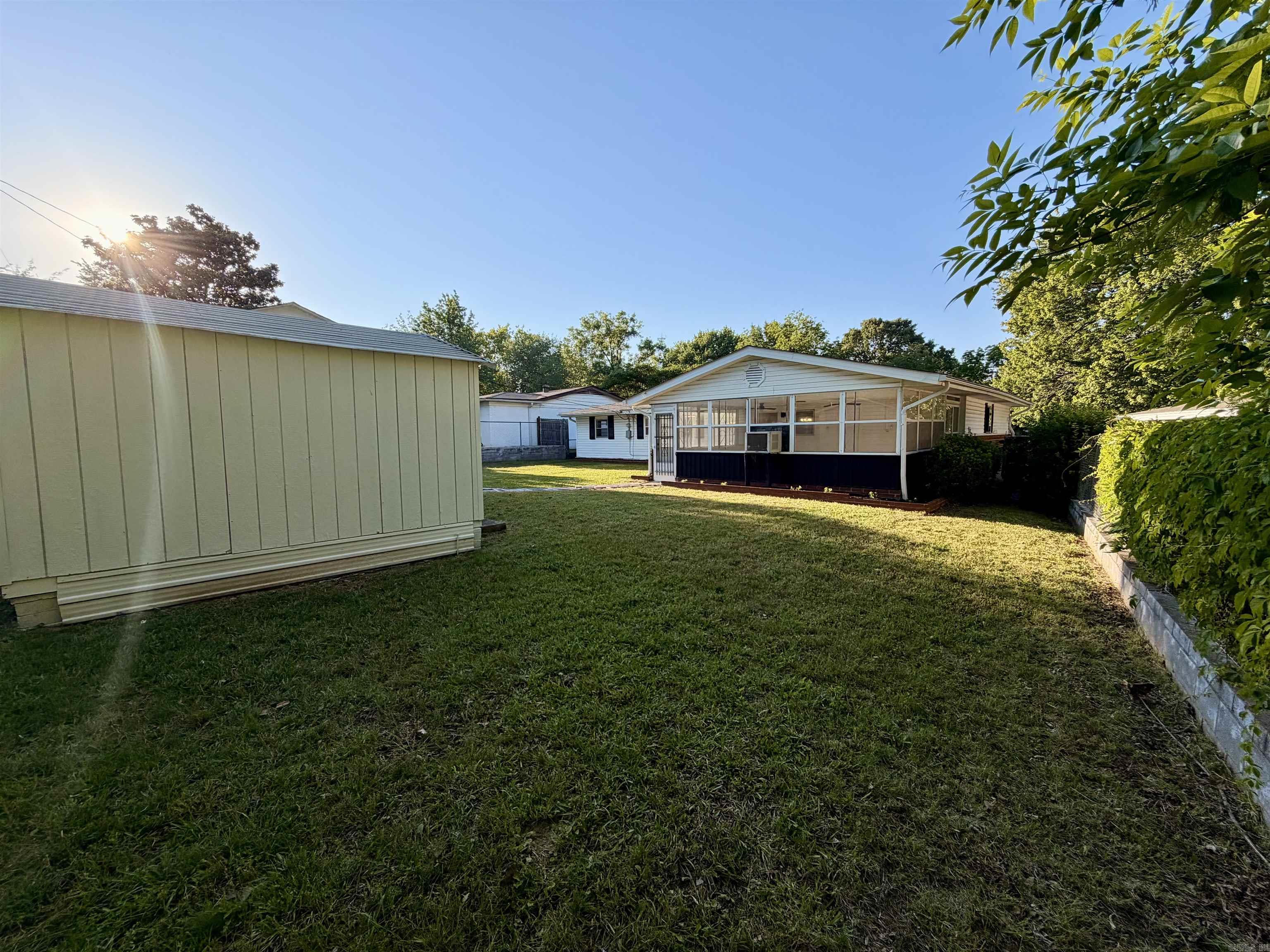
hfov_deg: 102.1
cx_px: 635
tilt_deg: -5.0
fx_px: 514
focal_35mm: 14
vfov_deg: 85.7
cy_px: 476
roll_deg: +0.8
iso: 40
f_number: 2.2
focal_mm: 2.22
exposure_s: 1/742
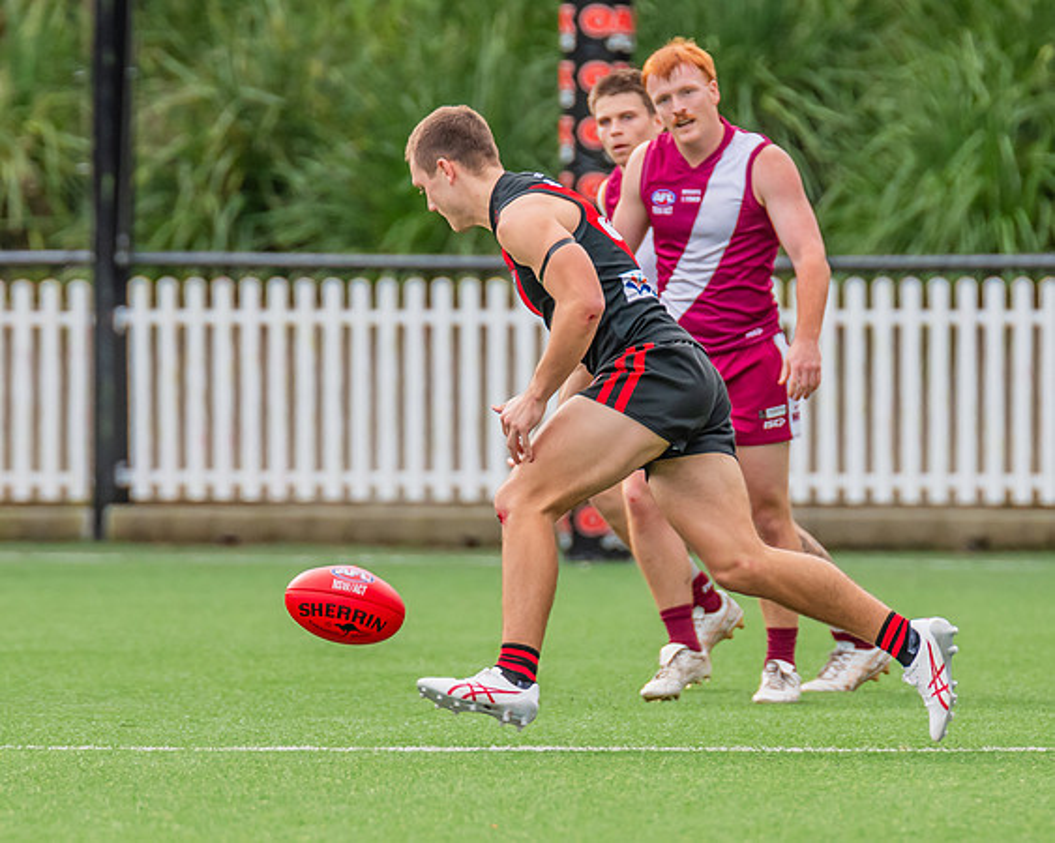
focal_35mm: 908
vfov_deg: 1.7
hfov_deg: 2.1
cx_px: 489
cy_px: 442
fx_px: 28357
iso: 800
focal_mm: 420
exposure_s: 1/1250
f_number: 5.6
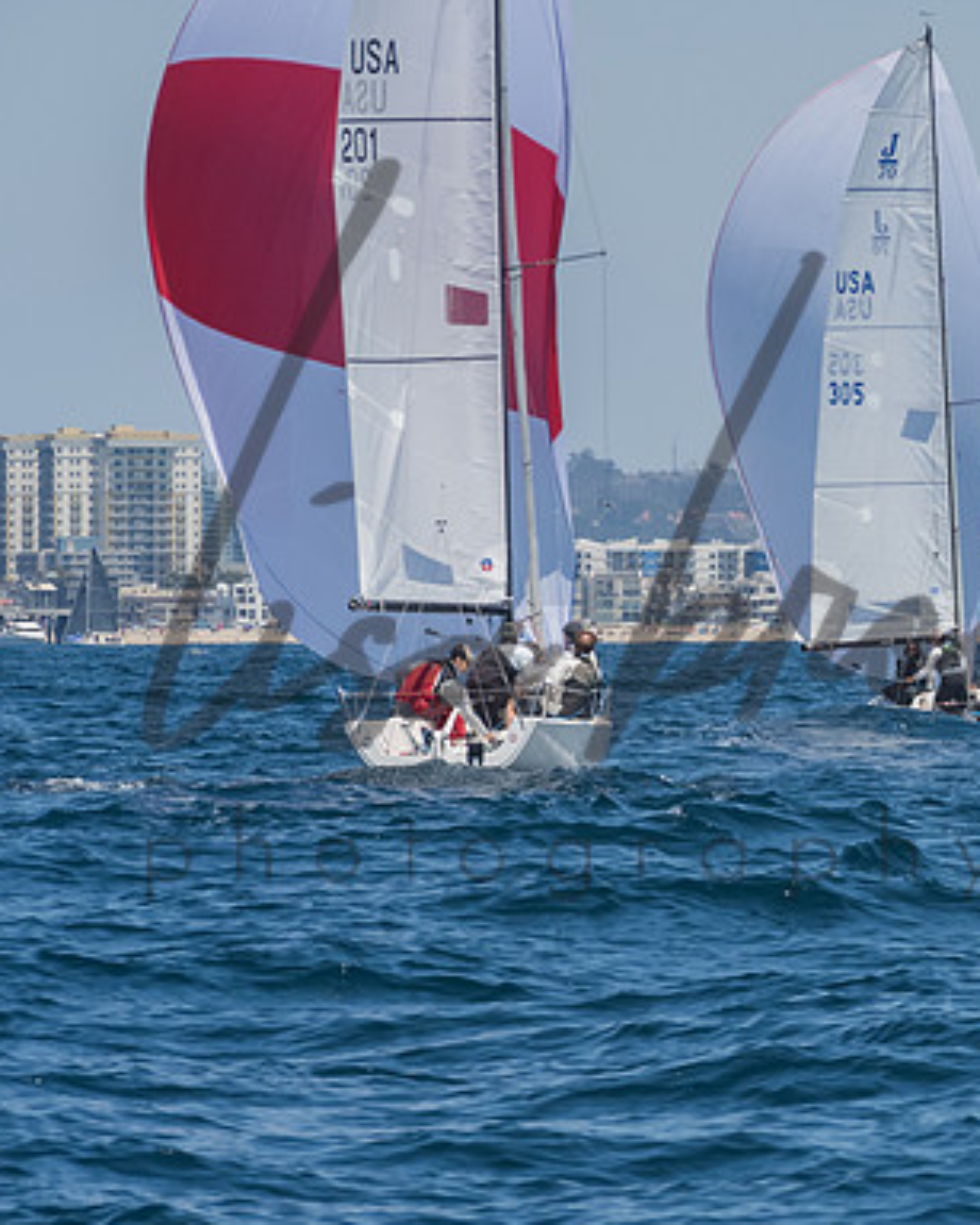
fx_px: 15016
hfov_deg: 3.7
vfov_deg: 4.7
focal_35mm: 414
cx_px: 856
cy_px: 612
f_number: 14
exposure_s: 1/800
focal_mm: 195
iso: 640
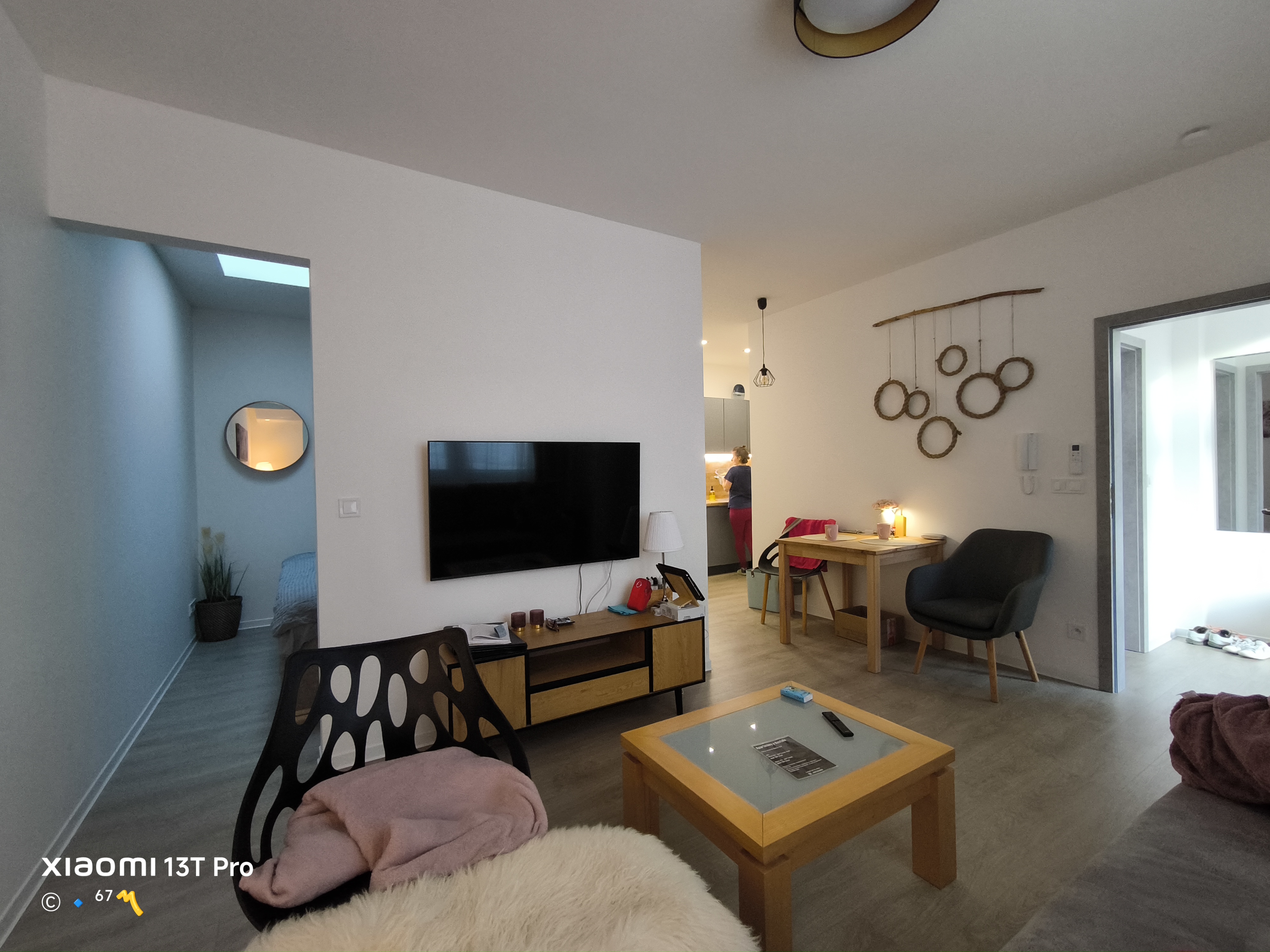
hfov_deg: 98.2
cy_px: 476
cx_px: 635
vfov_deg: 81.7
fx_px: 550
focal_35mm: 15
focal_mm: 1.91
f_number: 2.2
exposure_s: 1/50
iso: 320
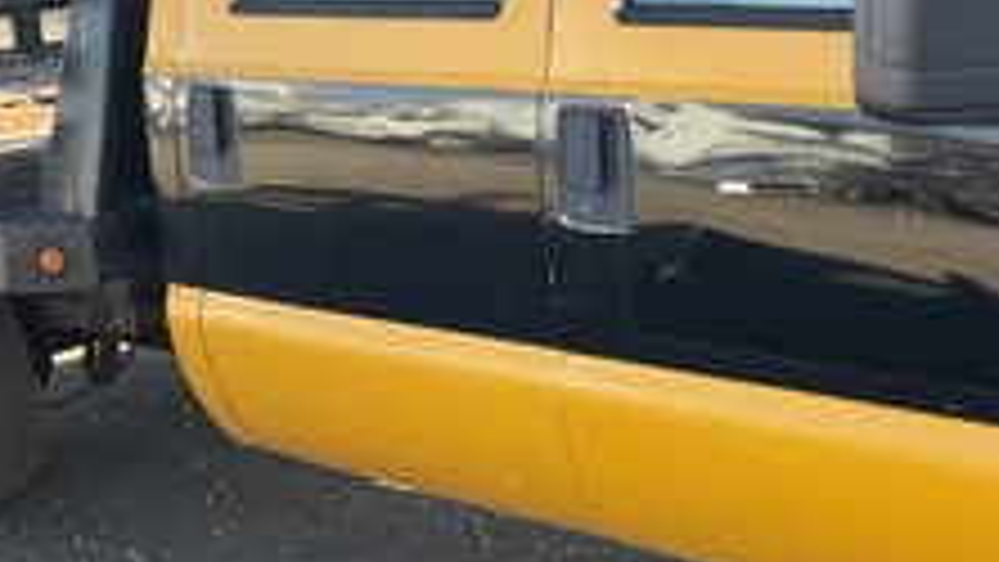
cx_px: 891
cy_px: 94
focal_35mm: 57
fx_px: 1510
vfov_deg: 20.8
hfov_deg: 34.6
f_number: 1.8
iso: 25
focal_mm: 3
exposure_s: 1/331
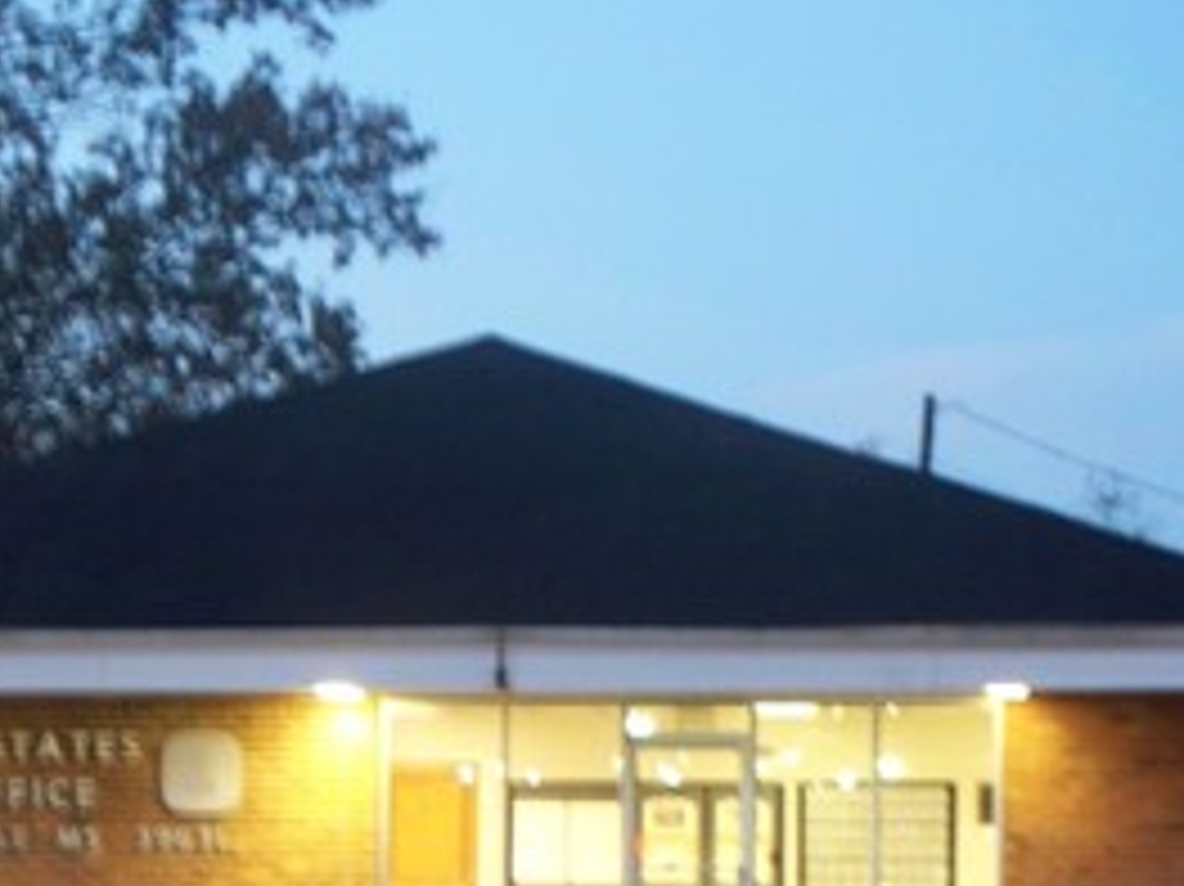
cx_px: 374
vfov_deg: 12.7
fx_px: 3966
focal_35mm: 116
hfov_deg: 16.9
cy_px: 753
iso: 200
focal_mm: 12.89
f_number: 3.1
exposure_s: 1/2.5
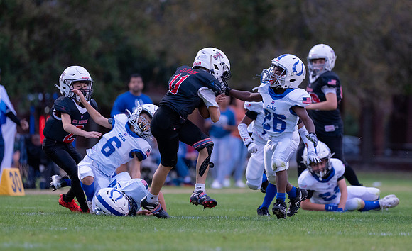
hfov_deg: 7.1
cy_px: 115
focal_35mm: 297
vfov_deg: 4.3
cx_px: 234
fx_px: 3311
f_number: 2.8
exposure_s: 1/1250
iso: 2000
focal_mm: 200
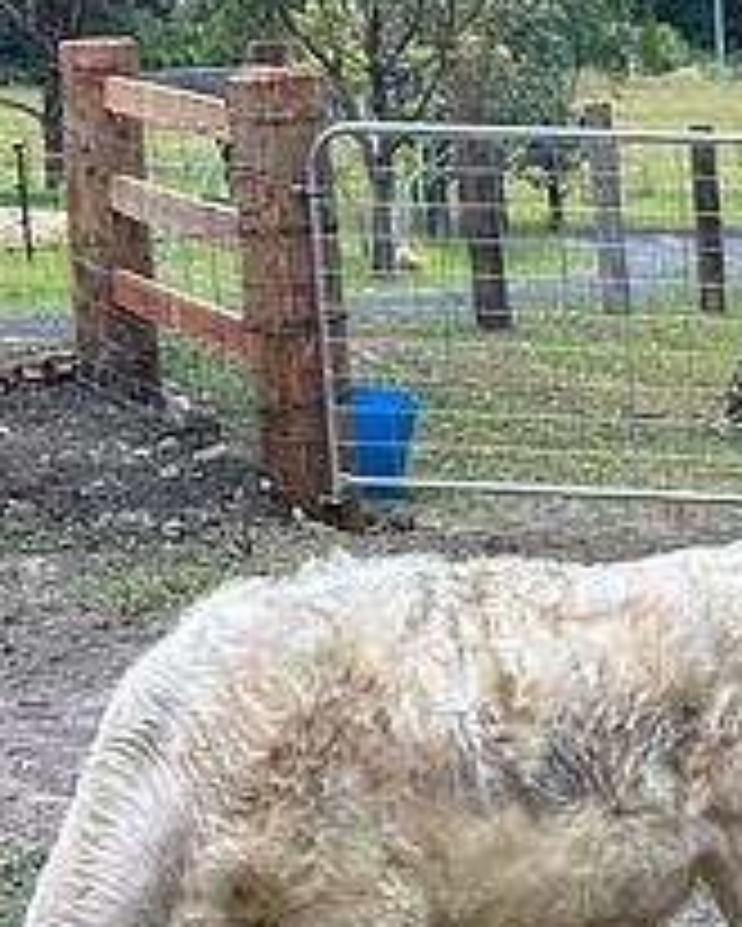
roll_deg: +1.8
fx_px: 3868
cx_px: 1246
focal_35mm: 141
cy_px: 812
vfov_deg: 13.6
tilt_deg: -13.4
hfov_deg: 10.4
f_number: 1.78
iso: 64
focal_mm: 6.86
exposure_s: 1/456
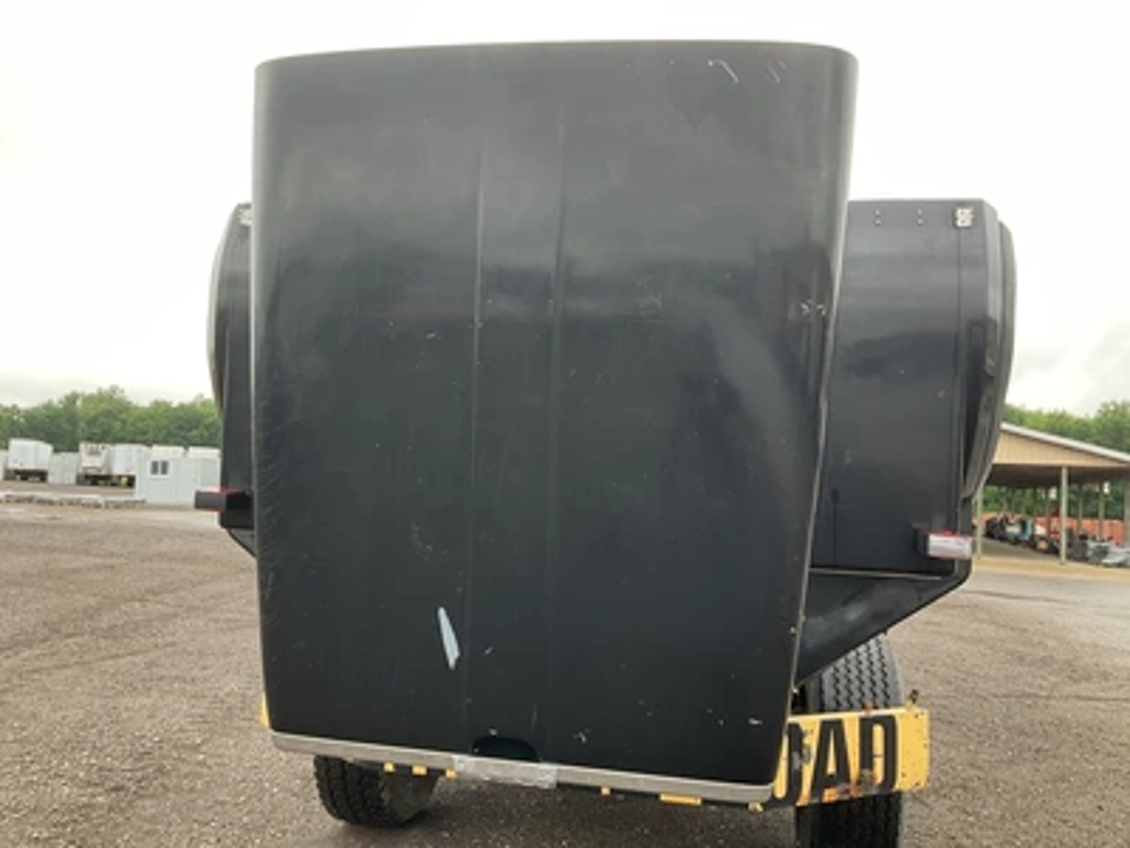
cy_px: 424
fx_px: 947
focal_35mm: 29
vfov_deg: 48.2
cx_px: 565
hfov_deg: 61.7
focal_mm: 3
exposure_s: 1/122
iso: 25
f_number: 1.8
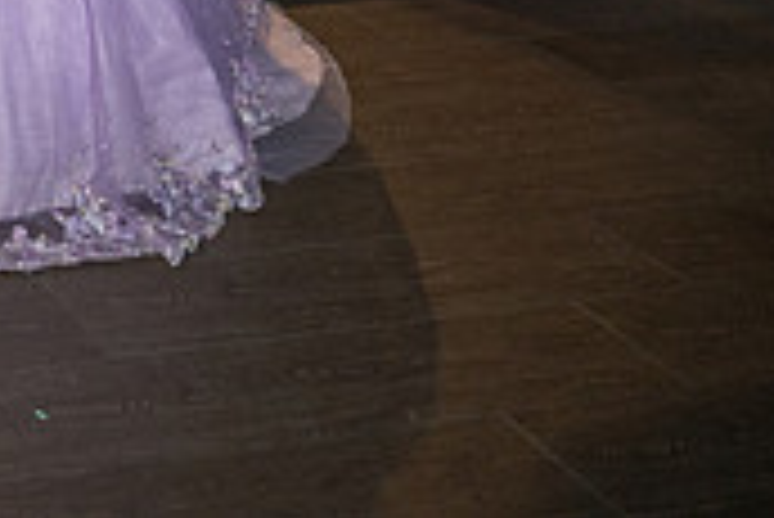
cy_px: -349
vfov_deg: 15.1
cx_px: -518
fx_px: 1743
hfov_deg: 20.0
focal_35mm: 81
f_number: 2.8
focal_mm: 24
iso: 1000
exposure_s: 1/125
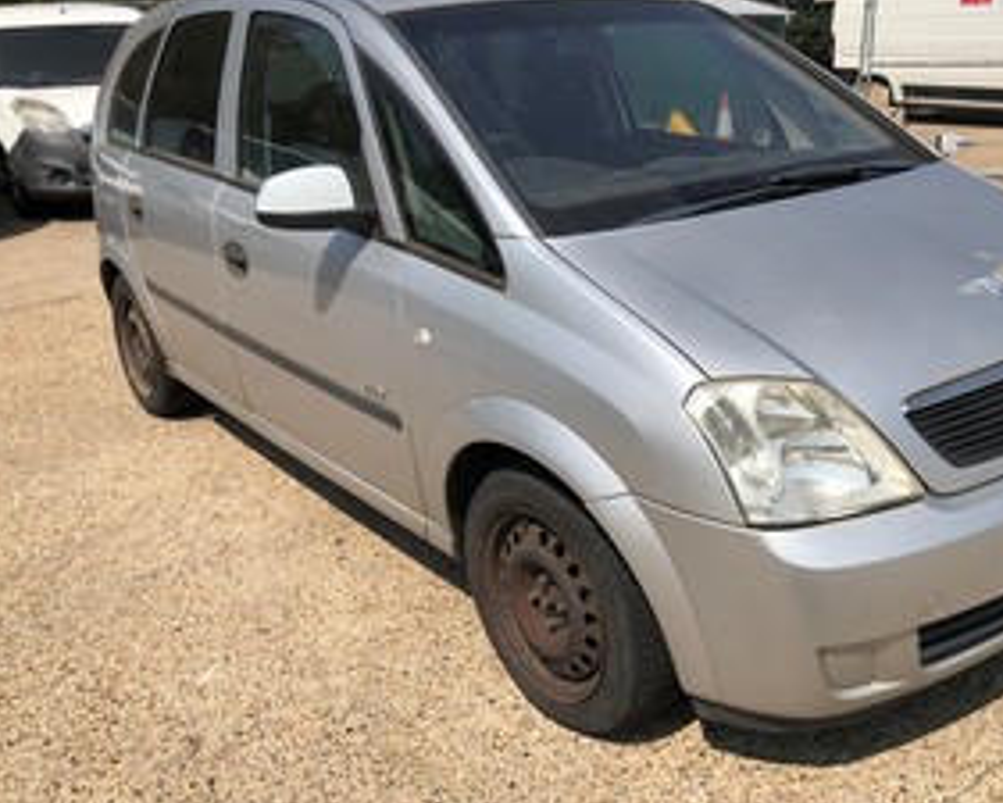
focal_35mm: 34
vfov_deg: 43.3
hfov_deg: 52.4
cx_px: 610
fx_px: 1010
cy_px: 368
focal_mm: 4
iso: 20
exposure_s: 1/2857
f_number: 1.8
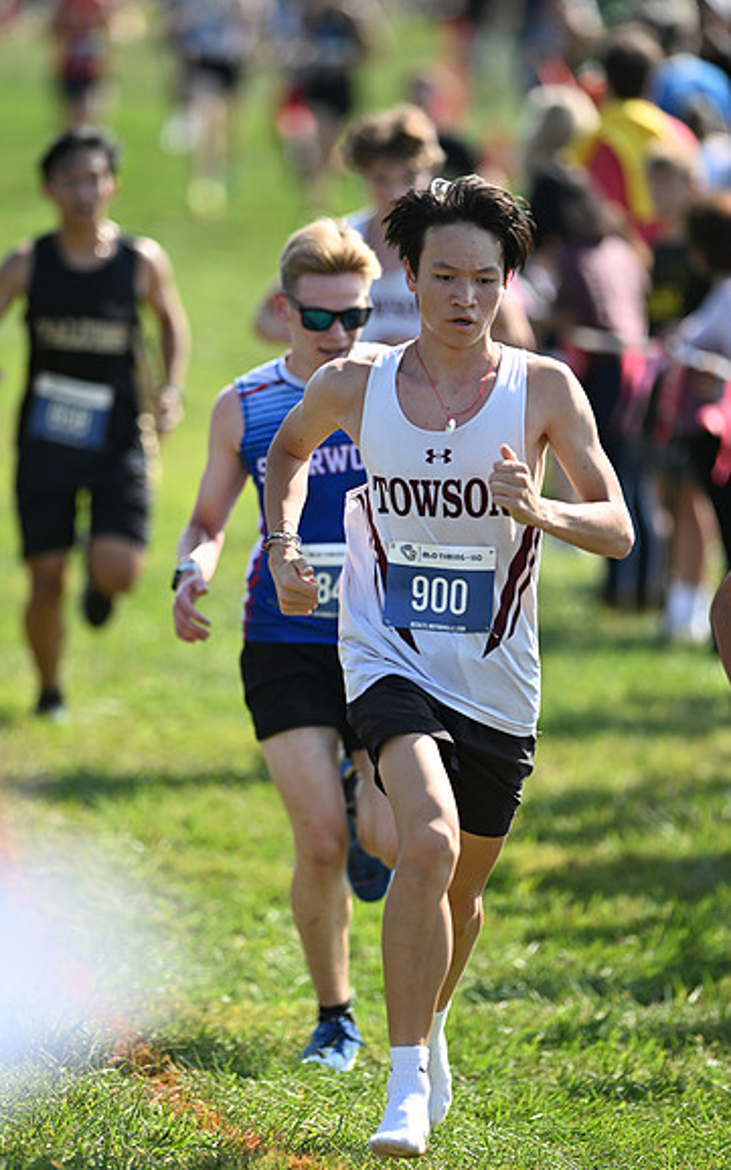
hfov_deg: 4.3
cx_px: 341
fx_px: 9791
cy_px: 585
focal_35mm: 307
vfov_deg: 6.8
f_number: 2.8
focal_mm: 300
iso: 220
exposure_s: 1/1600
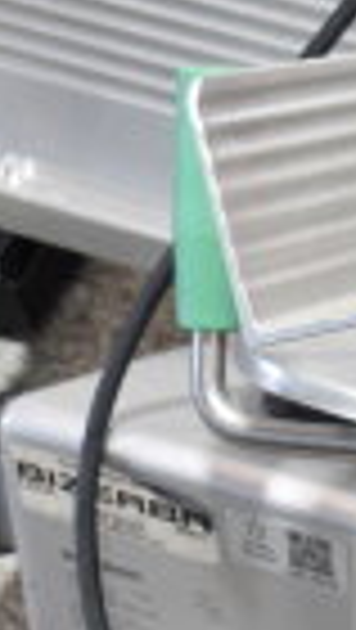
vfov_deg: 12.6
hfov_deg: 6.7
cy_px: 335
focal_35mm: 171
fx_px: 2868
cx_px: 856
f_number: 4
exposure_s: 1/40
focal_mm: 25
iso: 450
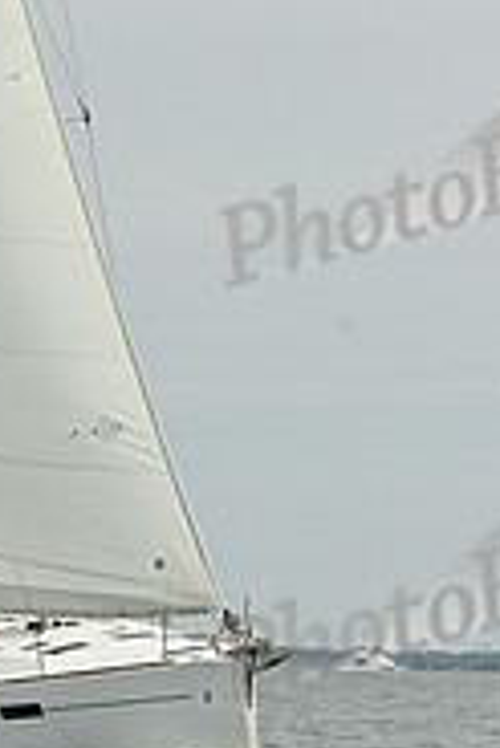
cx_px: 10
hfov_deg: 4.6
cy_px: 28
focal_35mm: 299
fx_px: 6217
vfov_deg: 6.9
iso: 320
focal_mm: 95
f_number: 8
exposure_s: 1/2000
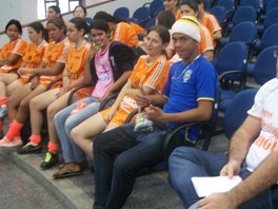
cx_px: 202
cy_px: 110
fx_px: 426
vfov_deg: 27.5
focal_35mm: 53
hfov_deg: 35.5
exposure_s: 1/8
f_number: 3.1
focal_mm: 6.3
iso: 186
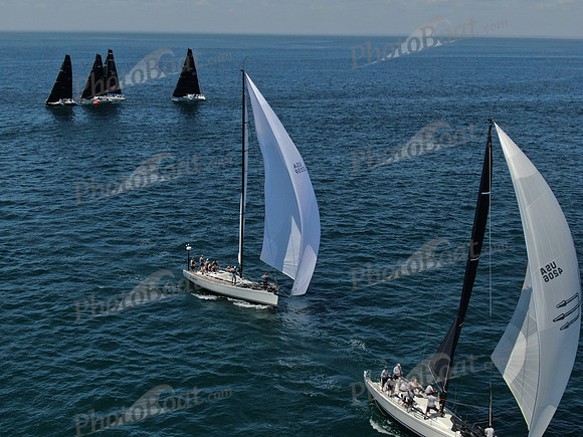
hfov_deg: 39.7
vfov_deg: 30.3
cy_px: 218
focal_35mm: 48
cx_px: 292
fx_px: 808
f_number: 3.8
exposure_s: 1/1250
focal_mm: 8.6
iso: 100
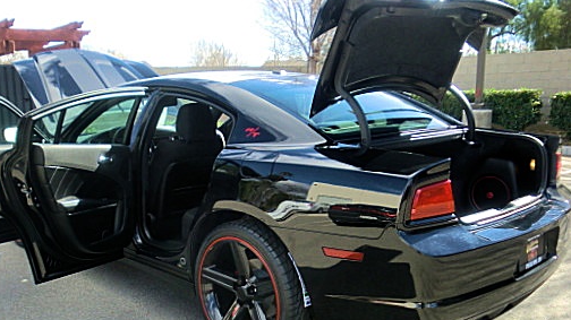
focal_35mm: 36
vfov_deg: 32.5
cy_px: 217
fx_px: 545
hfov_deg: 54.8
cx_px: 223
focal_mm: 4.65
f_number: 2.6
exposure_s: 1/400
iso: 64
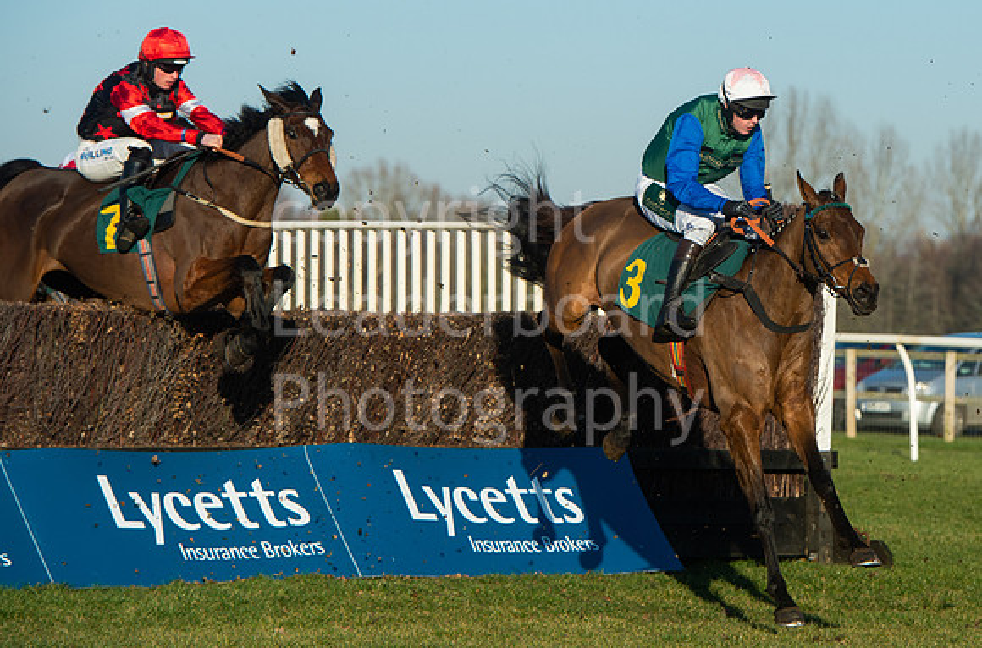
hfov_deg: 9.8
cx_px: 640
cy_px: 248
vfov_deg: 6.5
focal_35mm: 210
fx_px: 5715
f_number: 6.3
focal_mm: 160
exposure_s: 1/3200
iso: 500
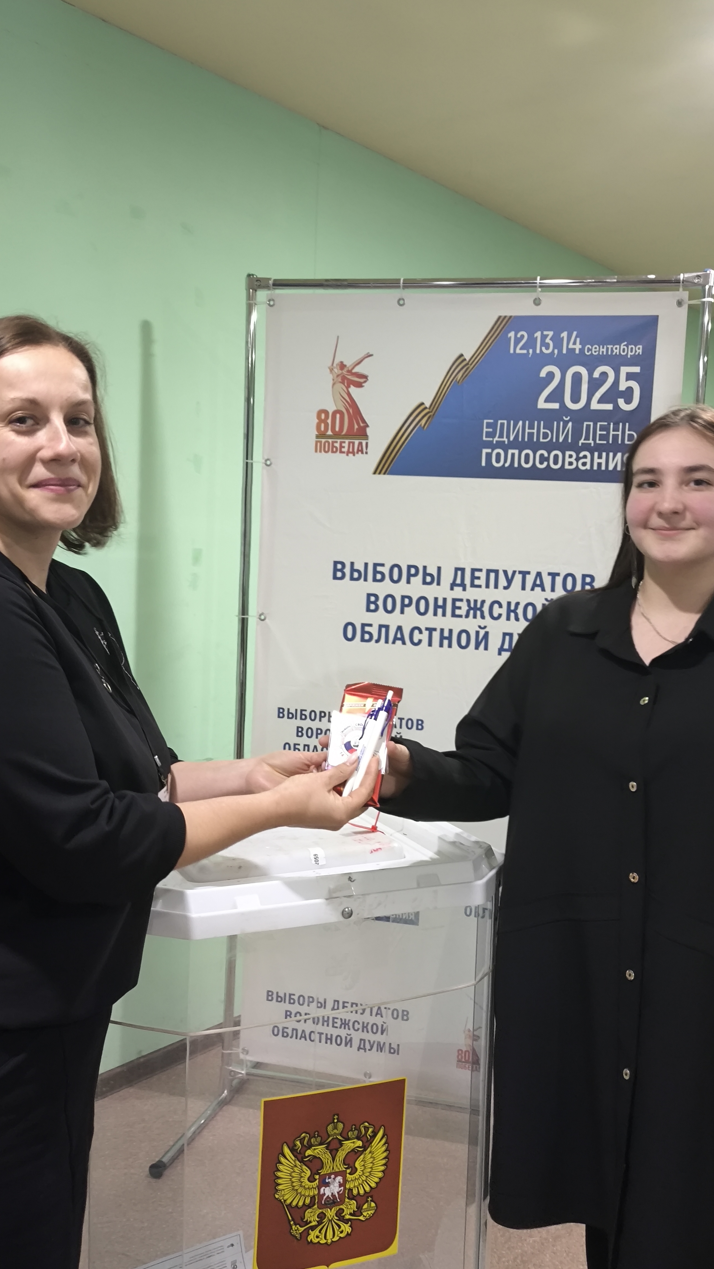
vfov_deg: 56.6
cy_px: 635
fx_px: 1178
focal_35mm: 35
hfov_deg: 33.7
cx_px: 408
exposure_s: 1/25
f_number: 1.7
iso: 800
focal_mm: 4.71
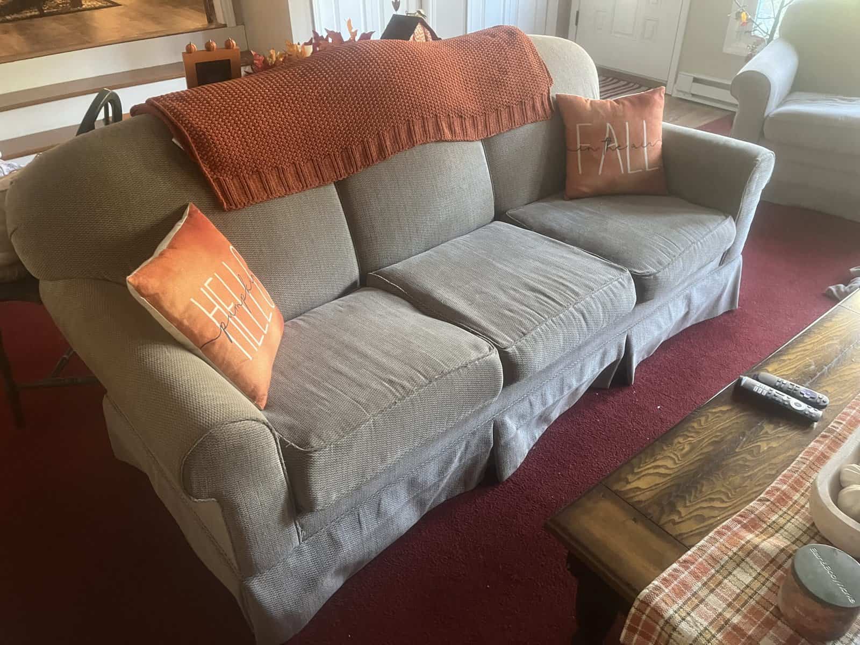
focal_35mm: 26
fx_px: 646
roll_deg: +1.5
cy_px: 322
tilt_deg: -35.9
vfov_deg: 53.1
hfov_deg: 67.3
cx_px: 430
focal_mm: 5.1
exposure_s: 1/40
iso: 500
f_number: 1.6
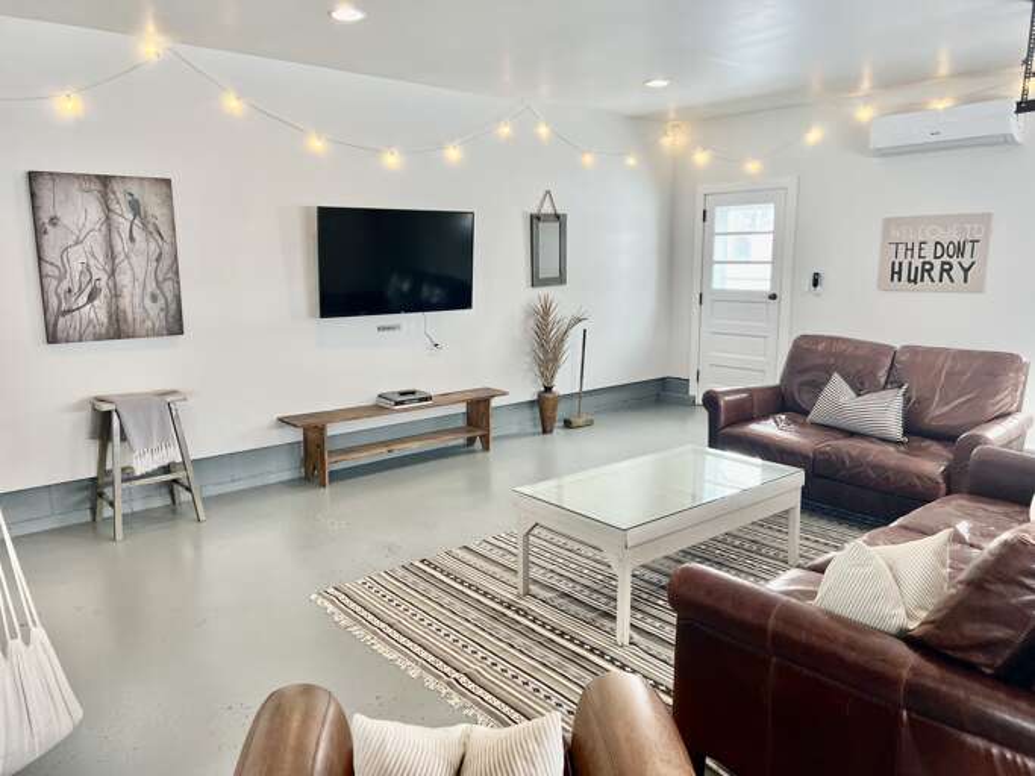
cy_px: 388
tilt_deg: -9.6
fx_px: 777
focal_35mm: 26
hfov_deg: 67.3
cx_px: 518
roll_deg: +0.4
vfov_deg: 53.0
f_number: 1.5
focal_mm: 5.7
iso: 64
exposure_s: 1/120
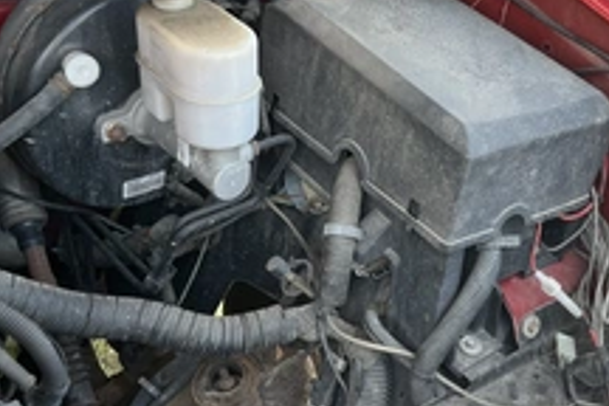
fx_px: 846
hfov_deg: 39.5
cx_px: 355
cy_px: 178
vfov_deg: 27.0
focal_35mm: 50
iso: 50
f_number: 1.6
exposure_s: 1/122
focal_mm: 5.1
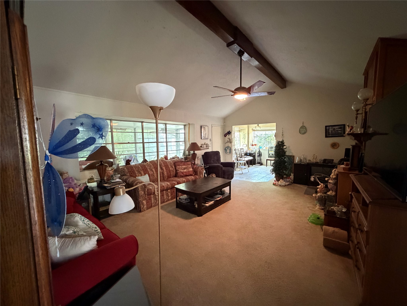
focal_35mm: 14
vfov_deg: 85.7
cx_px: 204
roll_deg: +1.2
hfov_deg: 102.1
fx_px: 165
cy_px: 153
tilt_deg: -3.0
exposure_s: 1/40
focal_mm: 2.22
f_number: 2.2
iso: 1250
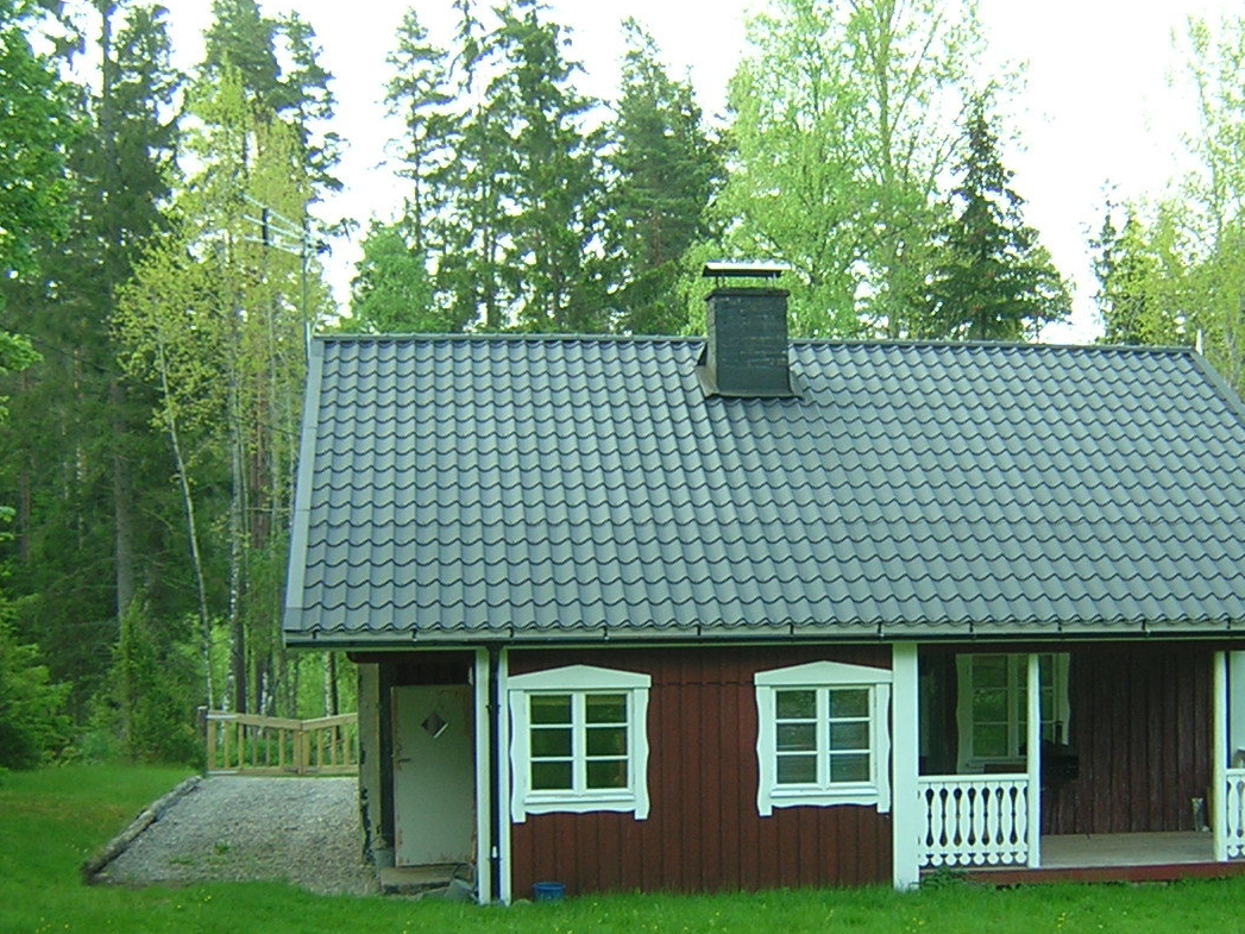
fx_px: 1978
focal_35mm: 55
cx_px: 882
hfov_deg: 34.4
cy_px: 575
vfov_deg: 26.5
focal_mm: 4.7
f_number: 2.6
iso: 100
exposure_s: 1/114
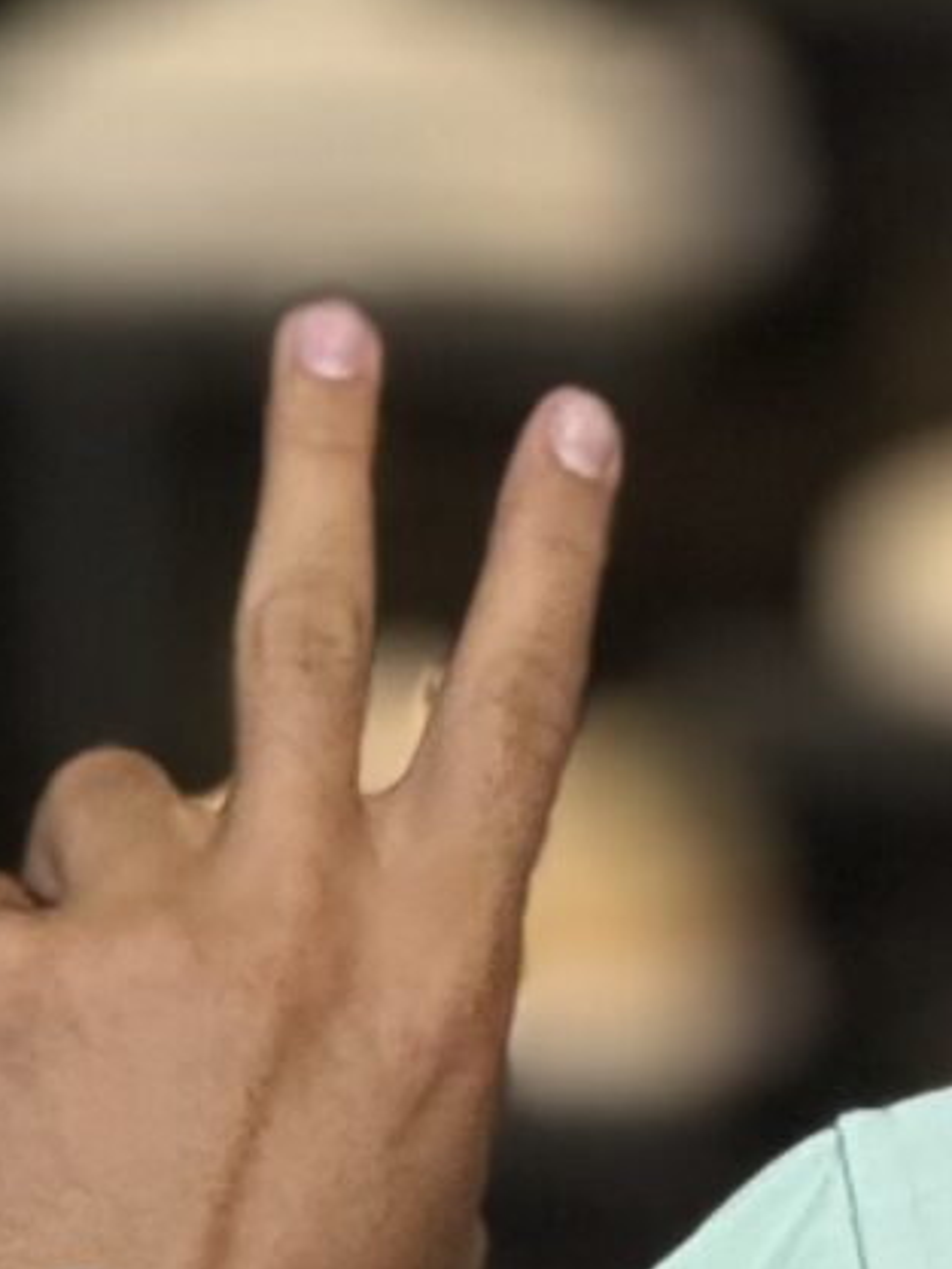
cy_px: 2937
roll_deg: -1.2
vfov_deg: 2.7
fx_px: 26975
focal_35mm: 736
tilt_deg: -6.3
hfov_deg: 2.0
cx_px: 2561
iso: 80
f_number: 2.8
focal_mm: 15.66
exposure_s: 1/100
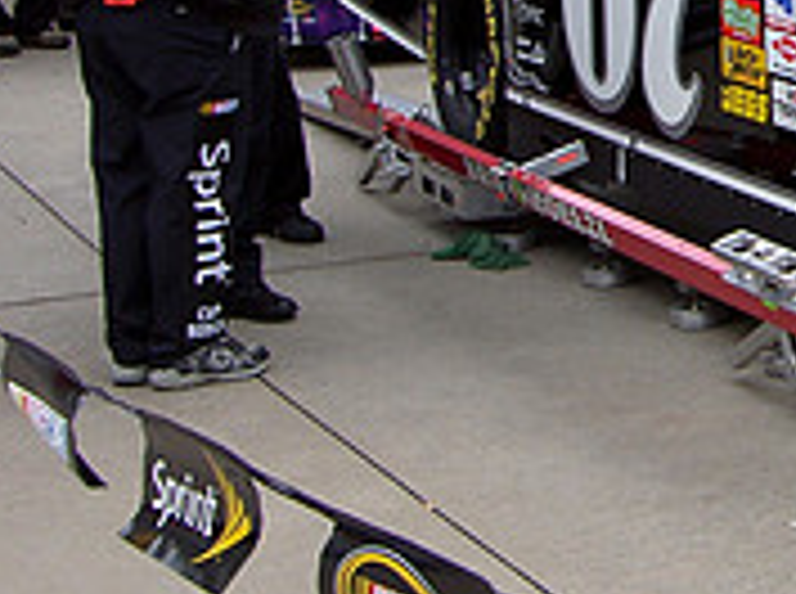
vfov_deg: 12.6
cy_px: -43
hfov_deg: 16.4
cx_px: 958
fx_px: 2639
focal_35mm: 115
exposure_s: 1/80
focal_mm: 9
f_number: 3.5
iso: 50
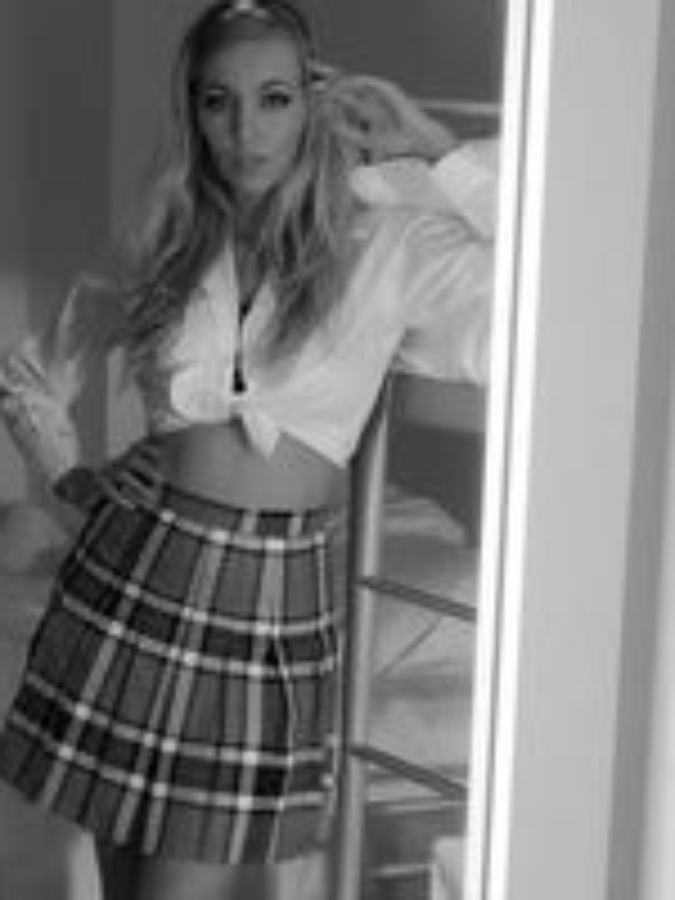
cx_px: 292
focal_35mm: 98
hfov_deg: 15.1
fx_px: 2548
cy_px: 745
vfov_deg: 19.8
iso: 250
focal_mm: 26
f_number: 11
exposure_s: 1/200
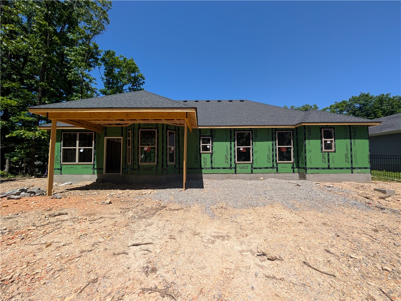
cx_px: 200
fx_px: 139
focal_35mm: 12
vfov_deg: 94.6
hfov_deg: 110.5
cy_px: 150
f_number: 1.7
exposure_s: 1/2924
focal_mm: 2.02
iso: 53
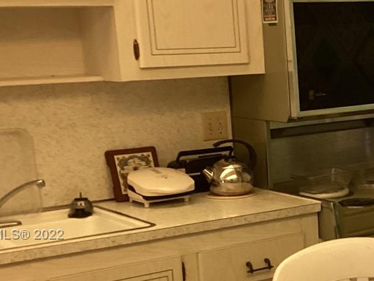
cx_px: 368
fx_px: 908
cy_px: 235
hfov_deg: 22.4
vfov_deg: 17.4
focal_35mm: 84
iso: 200
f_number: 2.4
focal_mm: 3.3
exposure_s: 1/60
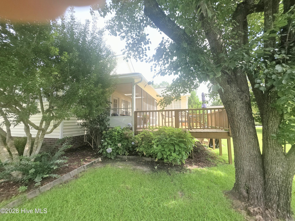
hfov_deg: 106.2
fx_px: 111
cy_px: 110
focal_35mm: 13
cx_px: 148
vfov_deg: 89.9
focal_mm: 2.2
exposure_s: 1/191
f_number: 1.9
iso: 20
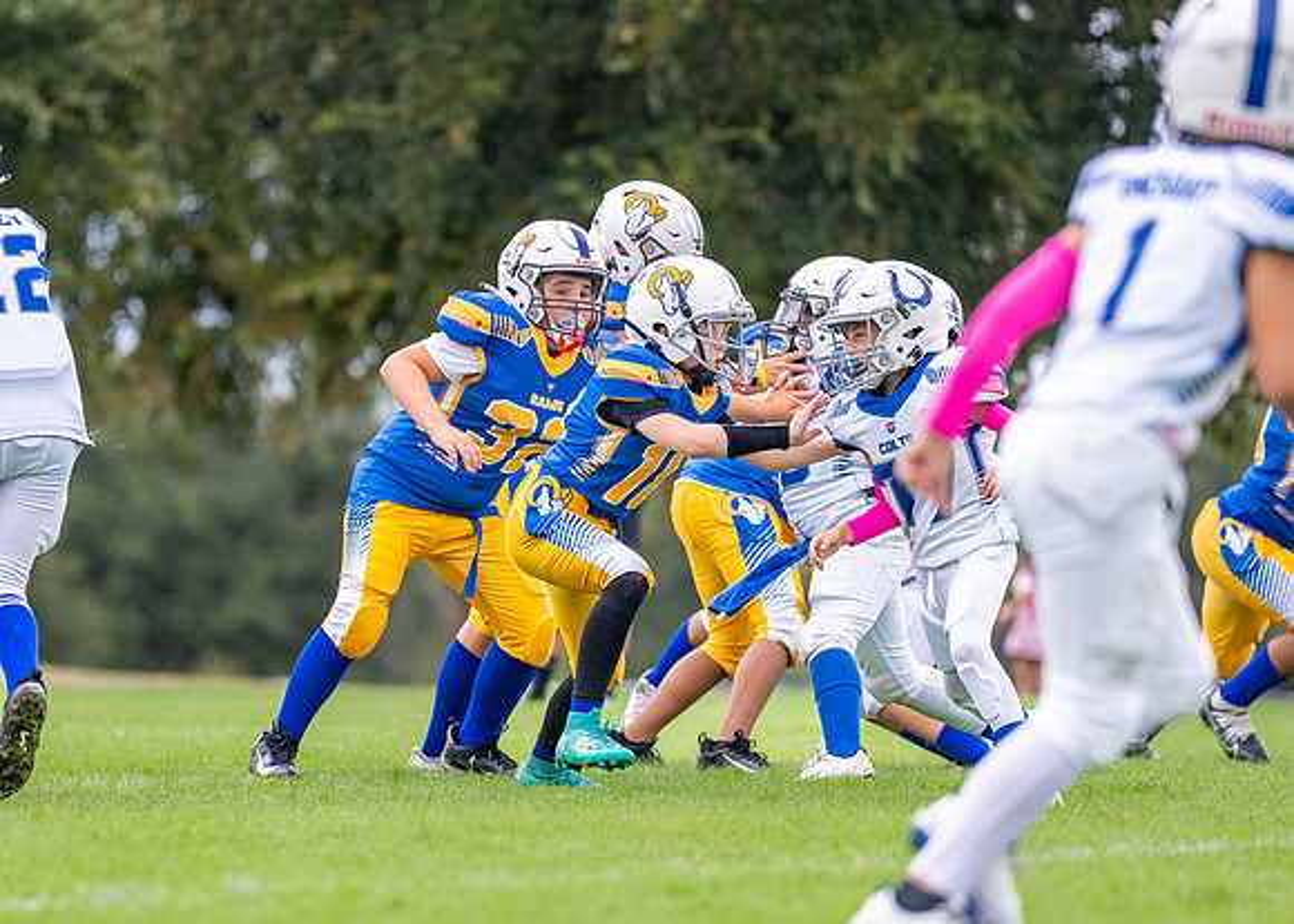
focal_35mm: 384
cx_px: 503
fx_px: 14094
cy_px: 427
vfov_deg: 3.8
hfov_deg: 5.3
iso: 400
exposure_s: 1/1600
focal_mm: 200
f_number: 2.8
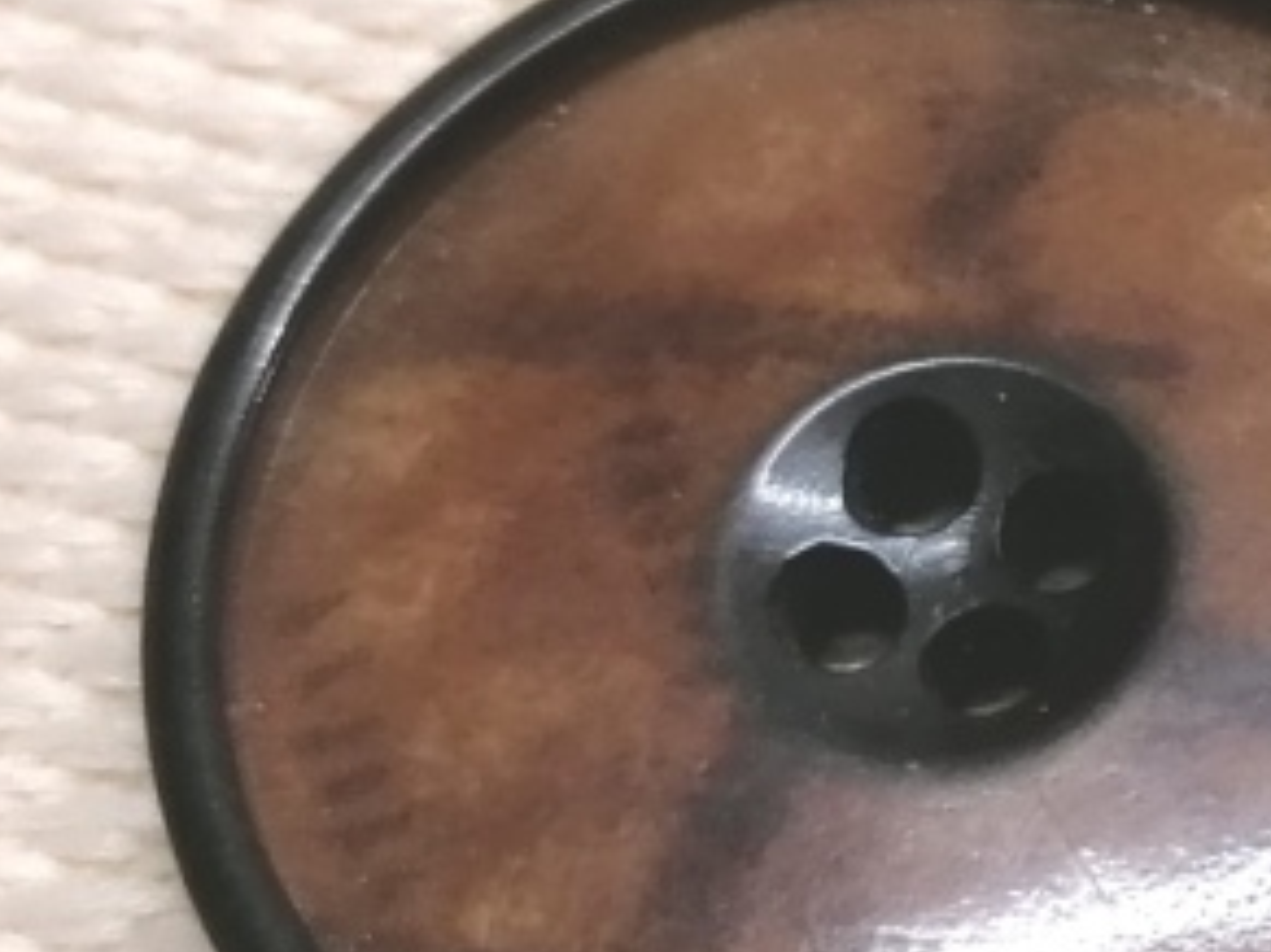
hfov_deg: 17.9
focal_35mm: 95
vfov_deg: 15.5
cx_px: 2027
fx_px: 3487
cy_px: 707
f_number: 1.8
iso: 160
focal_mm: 4.75
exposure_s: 1/33.3
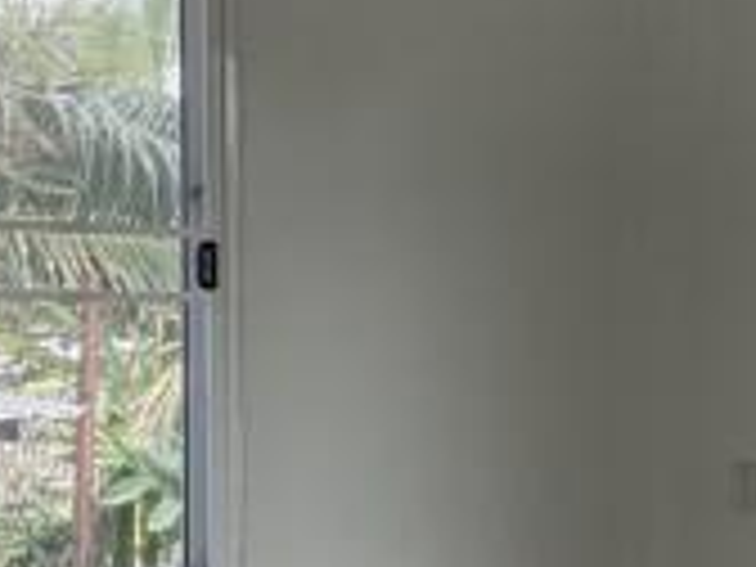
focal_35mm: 114
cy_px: 358
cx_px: 914
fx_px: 2490
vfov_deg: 13.0
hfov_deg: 16.5
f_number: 1.8
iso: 25
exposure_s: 1/100
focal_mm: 3
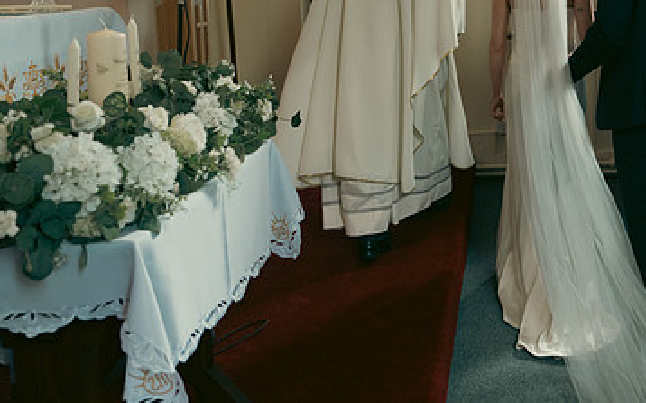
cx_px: 516
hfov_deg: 44.1
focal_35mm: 43
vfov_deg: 28.8
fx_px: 756
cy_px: 55
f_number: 3.5
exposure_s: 1/200
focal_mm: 26
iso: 1000
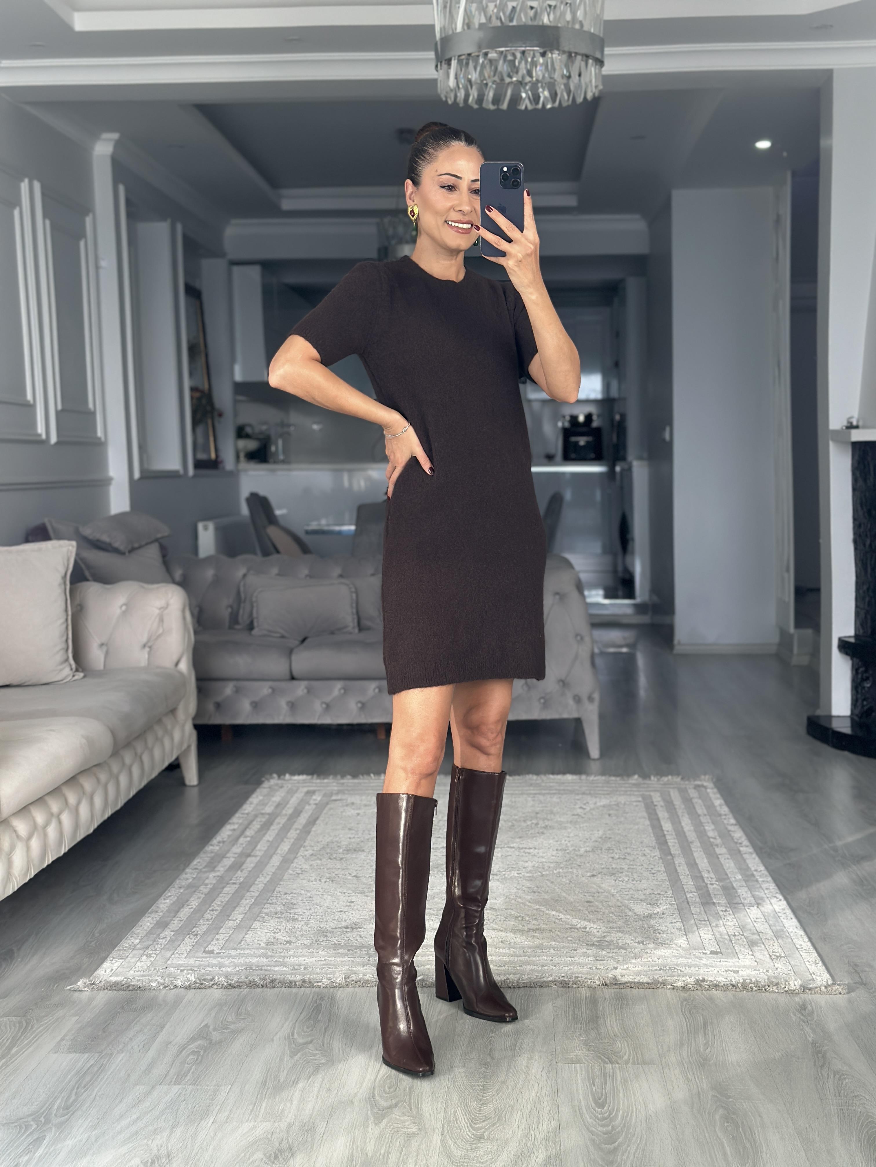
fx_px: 1620
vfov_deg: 39.7
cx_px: 438
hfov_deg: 30.3
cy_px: 584
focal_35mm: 48
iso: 125
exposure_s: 1/115
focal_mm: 6.86
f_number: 1.78
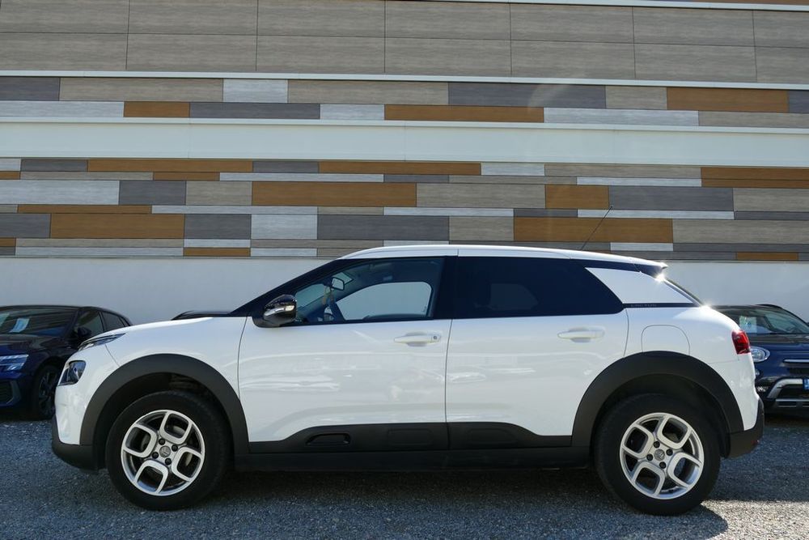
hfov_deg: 63.7
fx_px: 652
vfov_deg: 45.0
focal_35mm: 29
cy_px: 270
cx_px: 404
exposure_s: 1/800
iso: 125
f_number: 3
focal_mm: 10.6
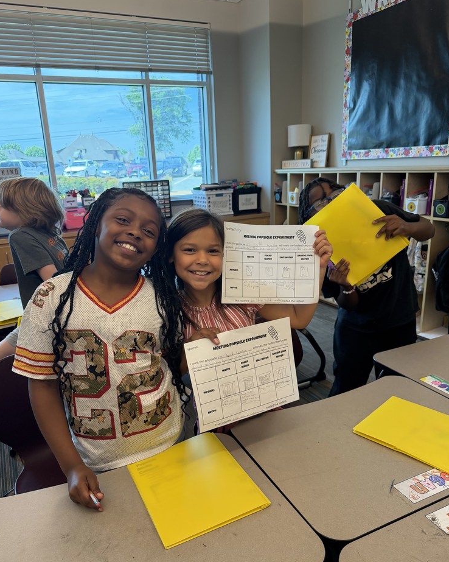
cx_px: 217
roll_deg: +3.2
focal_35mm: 26
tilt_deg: -16.8
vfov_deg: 66.0
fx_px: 432
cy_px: 300
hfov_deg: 54.9
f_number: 1.78
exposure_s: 1/190
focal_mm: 6.76
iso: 200
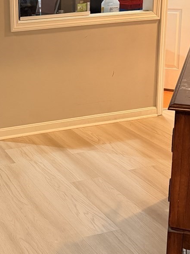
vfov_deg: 30.5
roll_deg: +1.9
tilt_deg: -14.0
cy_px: 81
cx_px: -7
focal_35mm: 63
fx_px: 461
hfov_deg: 22.3
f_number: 1.78
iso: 400
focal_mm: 6.76
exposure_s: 1/60
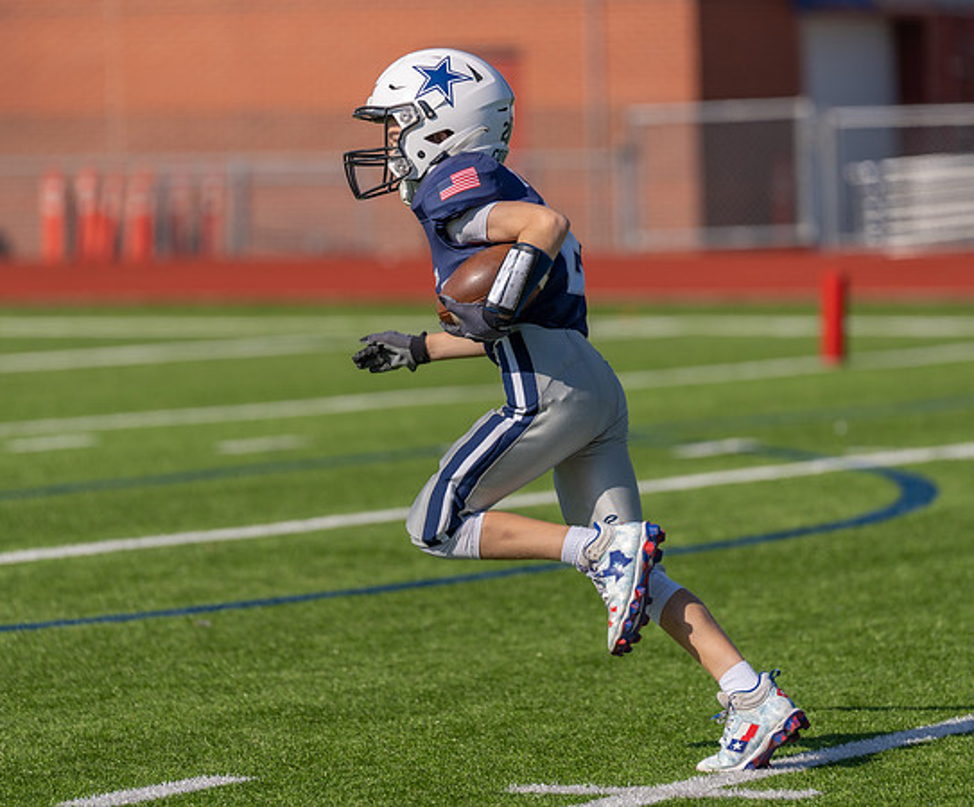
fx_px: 7726
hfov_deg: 7.2
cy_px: 412
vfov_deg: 6.0
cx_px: 480
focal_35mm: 264
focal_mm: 200
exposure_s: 1/4000
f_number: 3.2
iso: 160
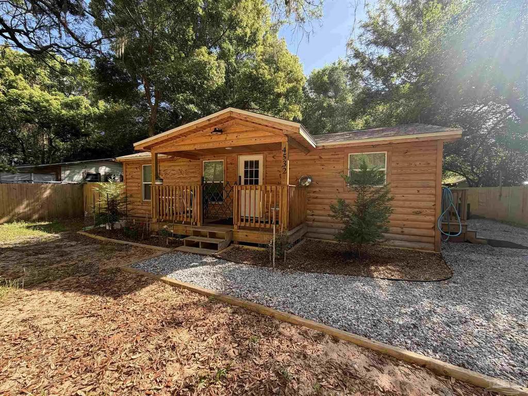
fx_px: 214
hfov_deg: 102.1
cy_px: 198
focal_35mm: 14
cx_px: 264
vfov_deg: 85.7
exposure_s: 1/252
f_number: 2.2
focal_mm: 2.22
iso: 40
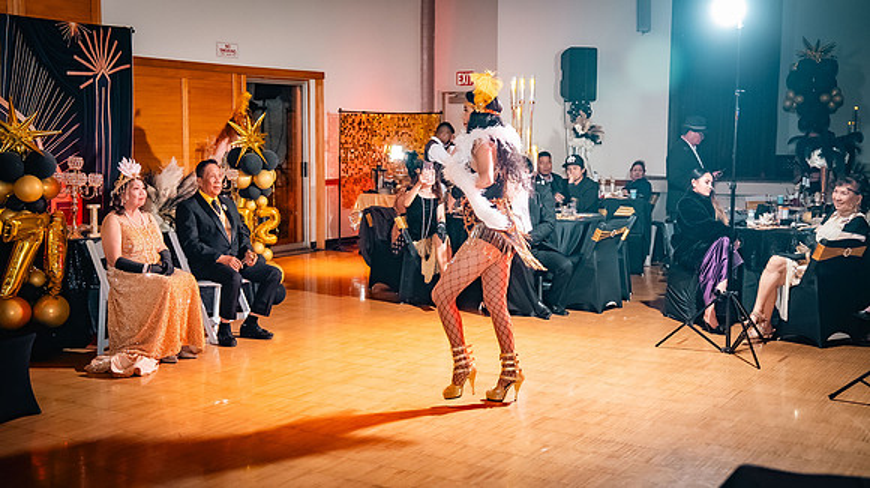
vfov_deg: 25.8
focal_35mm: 46
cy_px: 244
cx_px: 435
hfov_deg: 44.5
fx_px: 1063
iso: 1250
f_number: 2.8
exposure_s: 1/125
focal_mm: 44
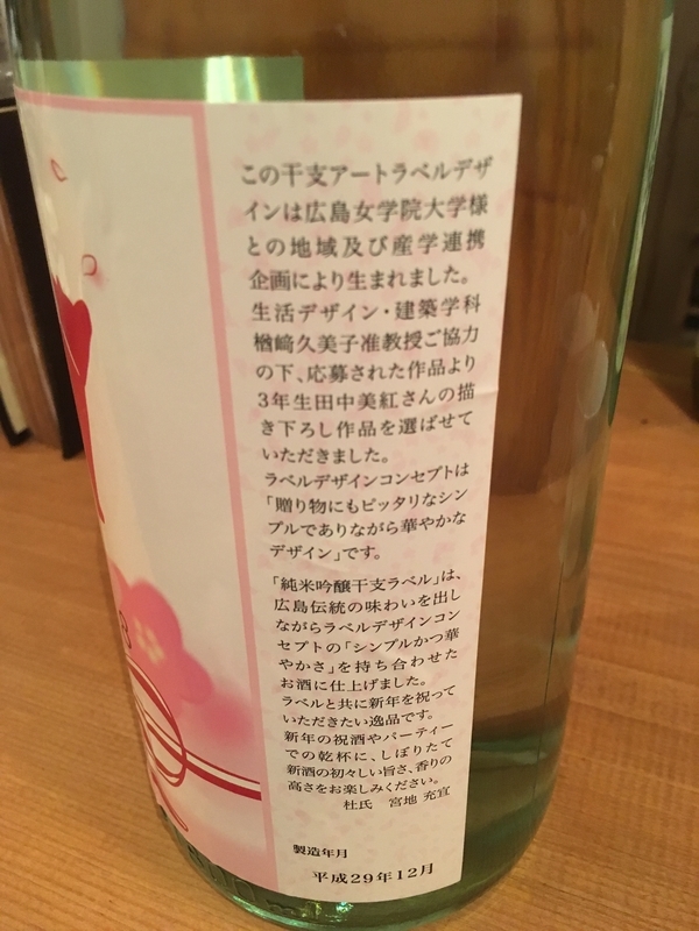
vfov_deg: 61.7
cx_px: 350
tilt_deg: -29.9
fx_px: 781
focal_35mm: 29
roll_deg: +0.6
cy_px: 466
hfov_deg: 48.2
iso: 200
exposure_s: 1/20
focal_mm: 4.15
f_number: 2.2
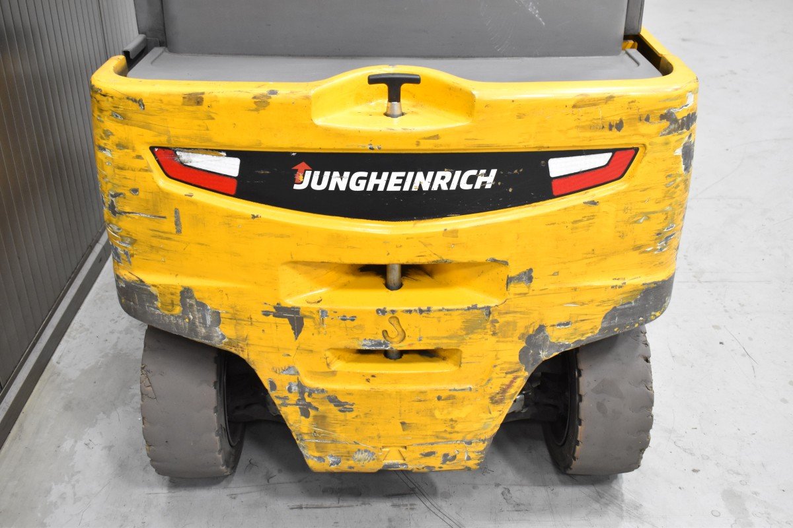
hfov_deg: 49.6
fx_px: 859
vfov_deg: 34.2
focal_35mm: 39
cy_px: 264
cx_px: 396
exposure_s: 1/30
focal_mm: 26
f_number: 5
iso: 1600
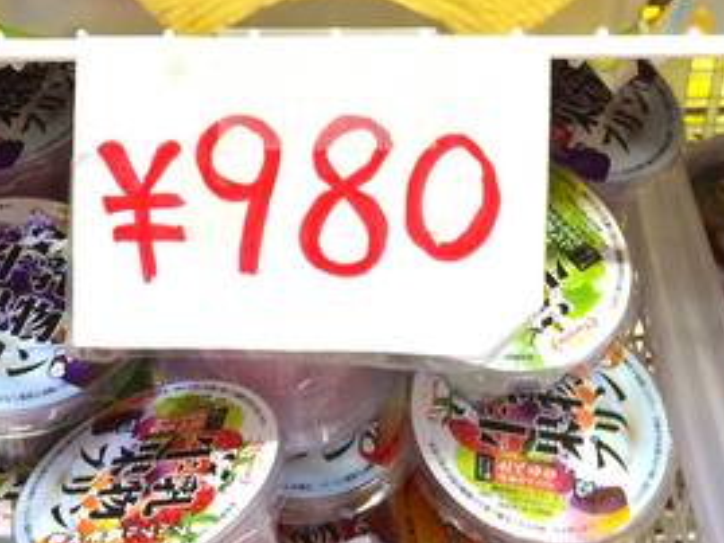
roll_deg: +0.1
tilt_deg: -38.6
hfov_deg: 28.0
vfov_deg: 20.2
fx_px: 1444
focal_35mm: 69
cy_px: -75
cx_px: 242
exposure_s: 1/30
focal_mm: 4.15
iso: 100
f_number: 2.2
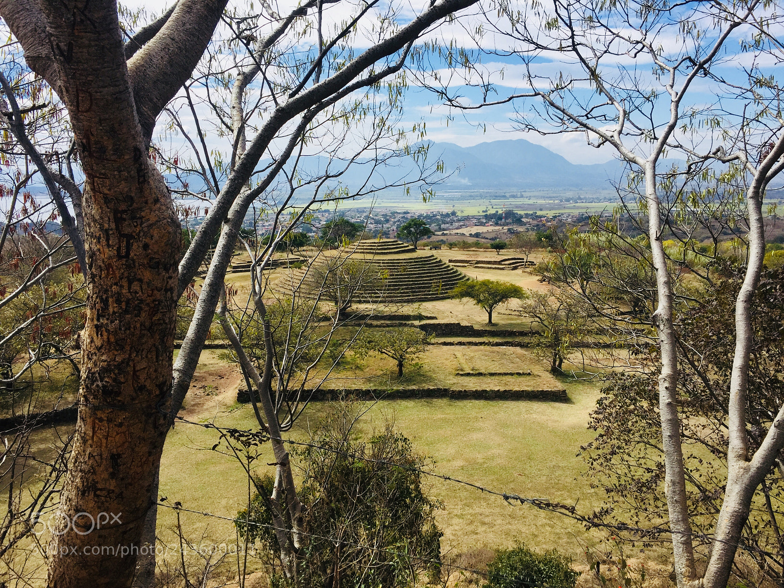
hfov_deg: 61.7
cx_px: 392
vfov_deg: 48.2
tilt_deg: -9.5
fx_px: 657
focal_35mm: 29
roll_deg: -0.4
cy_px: 294
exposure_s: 1/2475
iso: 32
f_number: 2.2
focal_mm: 4.15
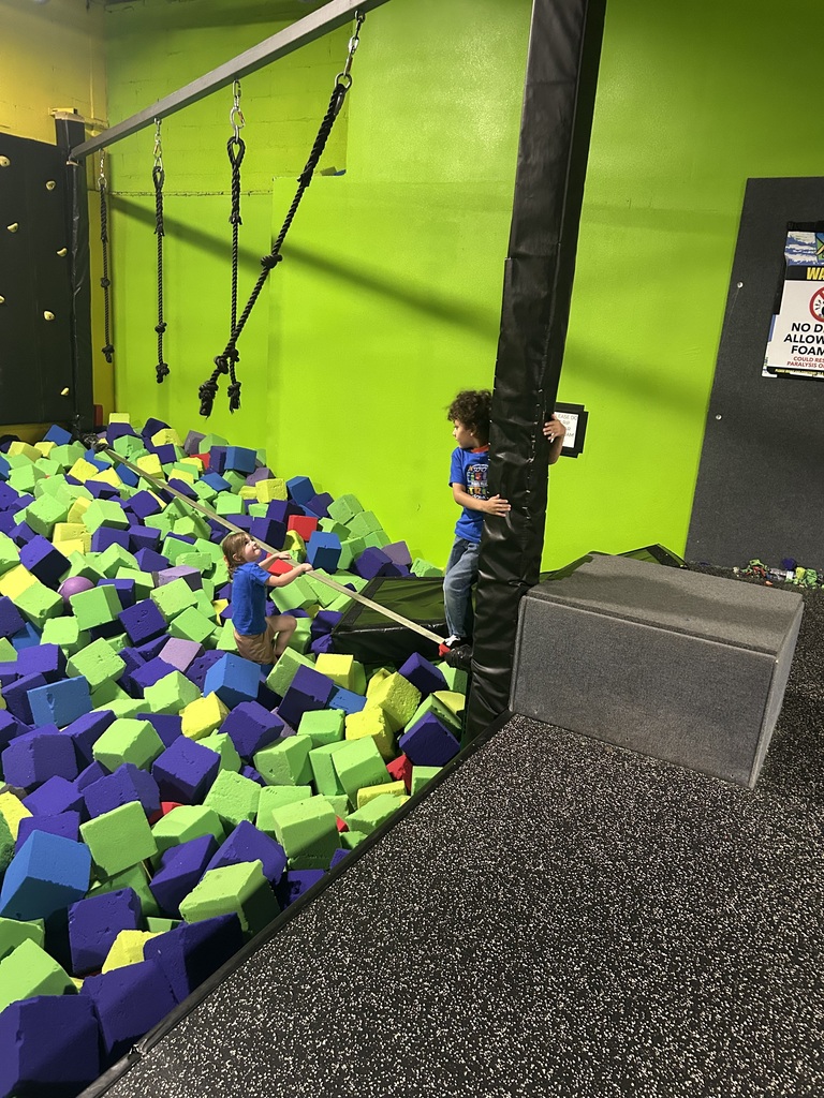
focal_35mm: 26
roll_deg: -5.1
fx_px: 825
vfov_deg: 67.3
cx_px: 412
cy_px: 549
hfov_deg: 53.1
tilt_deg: -15.2
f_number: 1.5
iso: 400
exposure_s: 1/60
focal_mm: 5.7
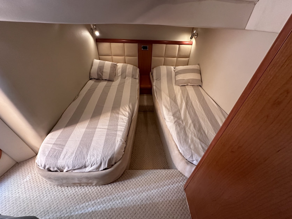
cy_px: 110
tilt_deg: -36.2
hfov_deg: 102.1
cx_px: 146
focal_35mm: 14
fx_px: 118
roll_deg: -2.2
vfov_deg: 85.7
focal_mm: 2.22
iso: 800
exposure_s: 1/60
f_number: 2.2
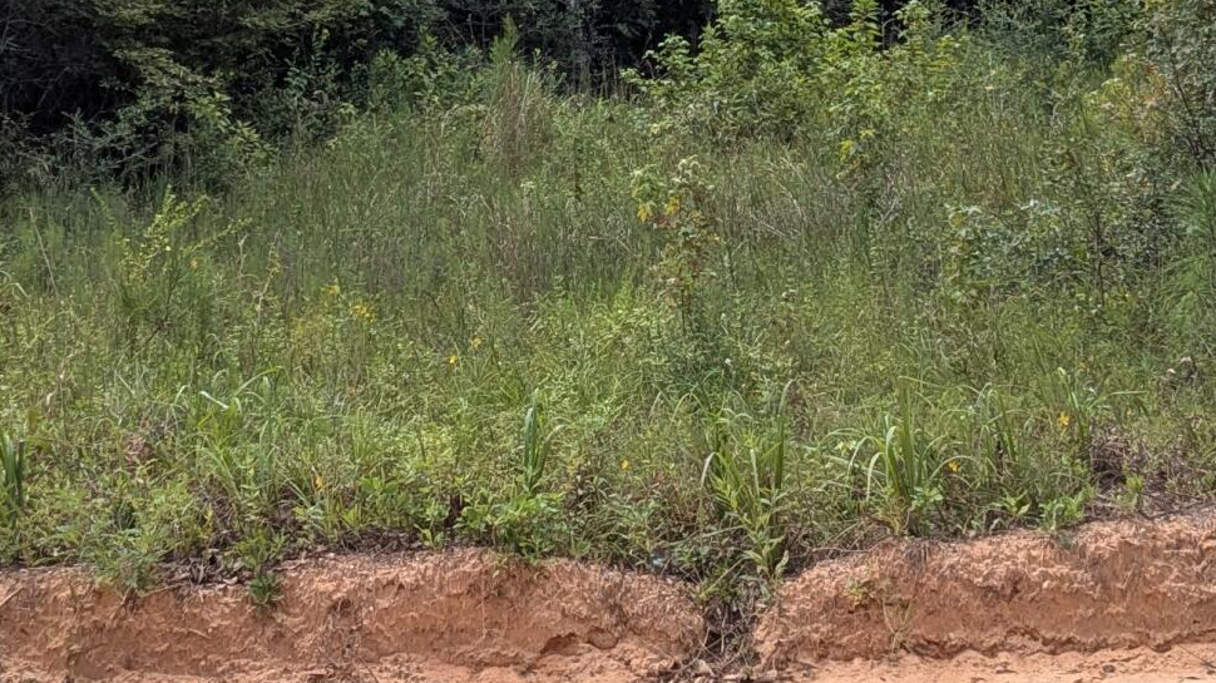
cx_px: 653
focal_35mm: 91
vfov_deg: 13.0
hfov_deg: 23.4
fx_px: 2933
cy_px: -99
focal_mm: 4.38
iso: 46
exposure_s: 1/709
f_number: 1.73
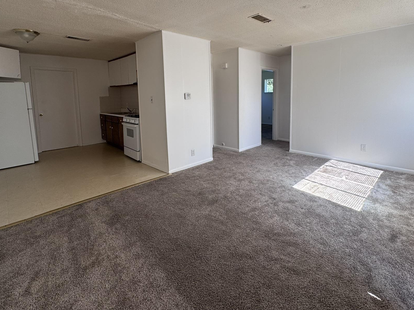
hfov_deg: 87.7
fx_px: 215
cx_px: 214
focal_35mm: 18
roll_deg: +0.6
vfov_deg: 70.6
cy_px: 119
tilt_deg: -6.5
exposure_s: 1/99
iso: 50
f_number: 2.2
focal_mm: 2.22
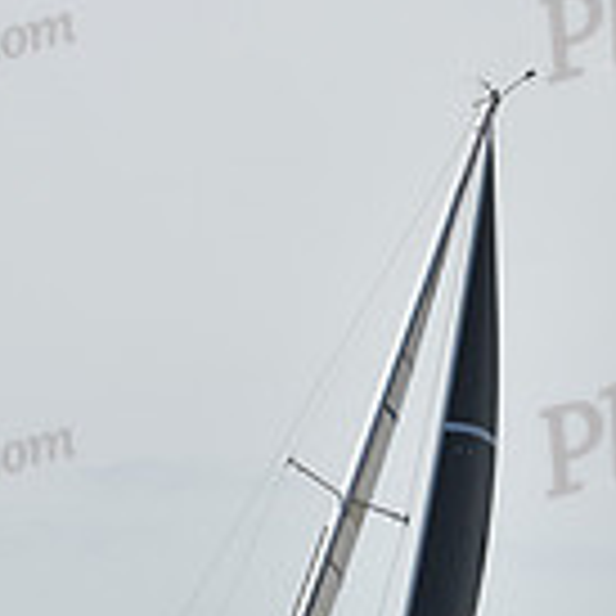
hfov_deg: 3.9
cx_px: 308
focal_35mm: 450
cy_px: 679
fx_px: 9060
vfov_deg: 3.9
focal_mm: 125
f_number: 8
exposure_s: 1/1250
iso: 200
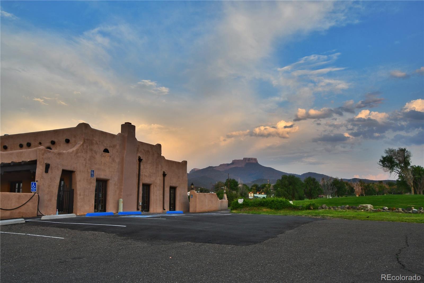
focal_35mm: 33
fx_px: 389
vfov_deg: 40.0
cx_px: 212
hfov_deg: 57.2
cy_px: 142
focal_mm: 22
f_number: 6.3
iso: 200
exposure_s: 1/250
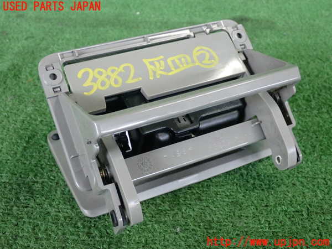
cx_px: 166
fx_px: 451
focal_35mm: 47
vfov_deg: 30.9
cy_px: 124
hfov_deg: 40.4
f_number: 3.1
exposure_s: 1/125
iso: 1000
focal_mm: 8.4
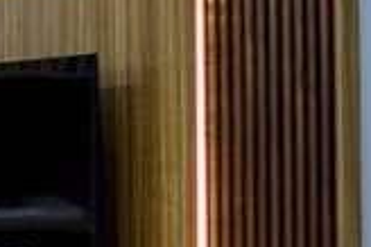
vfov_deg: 4.4
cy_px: 246
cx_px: -556
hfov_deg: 6.3
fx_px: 3222
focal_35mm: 313
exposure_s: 1/200
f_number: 2
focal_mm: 50
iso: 400
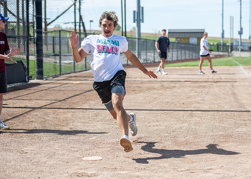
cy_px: 101
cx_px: 152
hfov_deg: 23.9
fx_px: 592
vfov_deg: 17.2
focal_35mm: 83
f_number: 2.8
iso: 100
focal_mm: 70
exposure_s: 1/2000
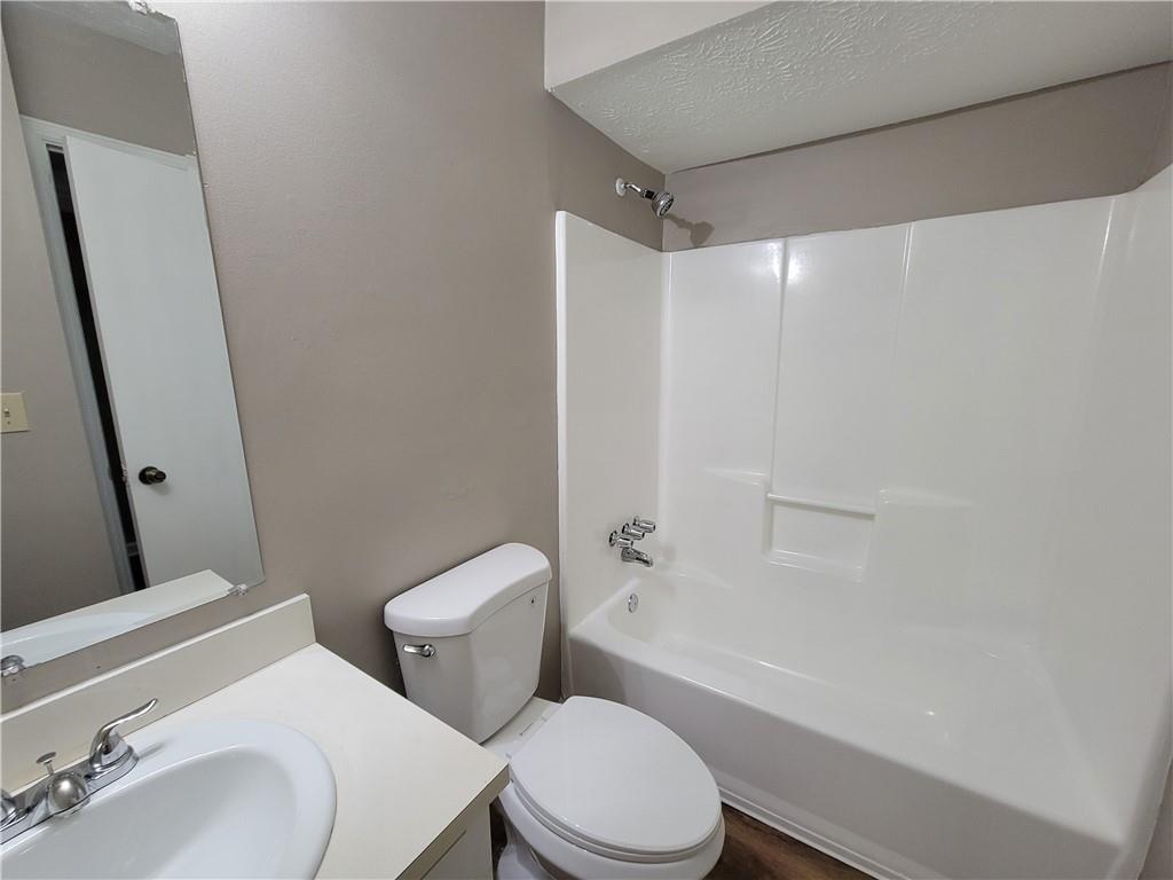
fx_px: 441
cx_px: 586
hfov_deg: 106.2
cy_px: 440
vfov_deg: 89.9
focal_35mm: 13
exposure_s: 1/40
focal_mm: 2.2
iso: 320
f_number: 2.2
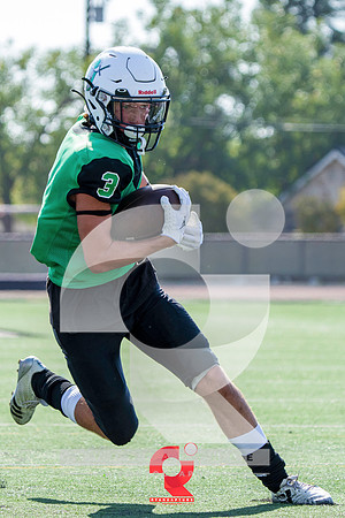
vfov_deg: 6.1
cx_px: 143
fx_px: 4881
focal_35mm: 340
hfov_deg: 4.0
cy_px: 227
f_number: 6.3
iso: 640
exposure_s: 1/1250
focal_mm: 200
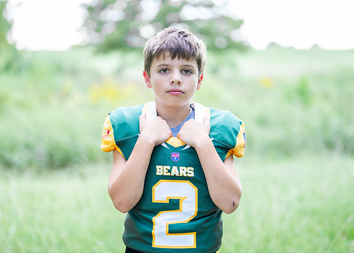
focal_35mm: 71
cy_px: 135
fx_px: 713
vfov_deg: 20.1
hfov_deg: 27.9
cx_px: 177
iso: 320
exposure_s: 1/1250
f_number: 1.2
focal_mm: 50
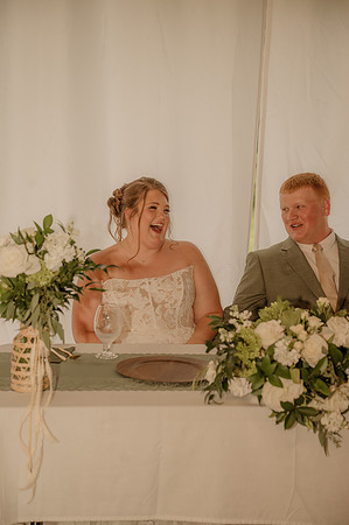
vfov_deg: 28.9
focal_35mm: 70
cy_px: 262
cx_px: 174
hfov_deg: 19.4
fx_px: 1020
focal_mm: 70
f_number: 4
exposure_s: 1/200
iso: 500
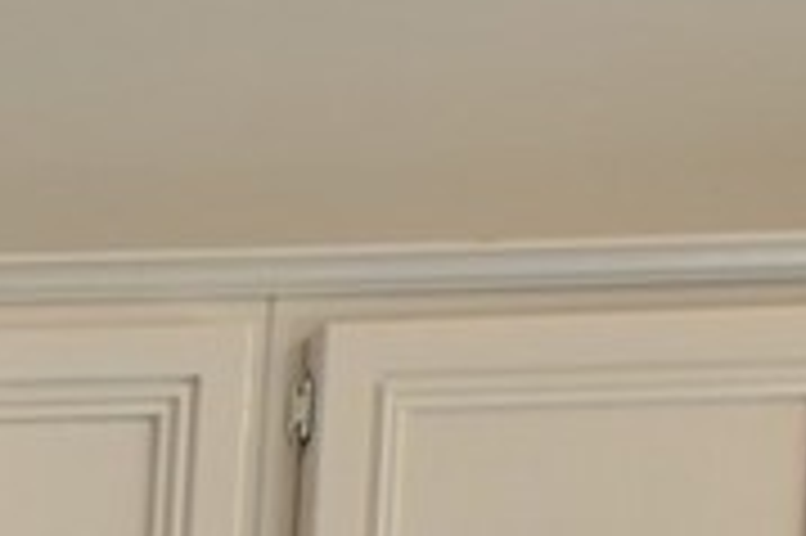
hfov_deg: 12.3
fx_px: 2400
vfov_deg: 10.3
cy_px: 1444
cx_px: -1405
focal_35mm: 107
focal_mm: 12.5
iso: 200
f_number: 4.5
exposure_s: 1/80
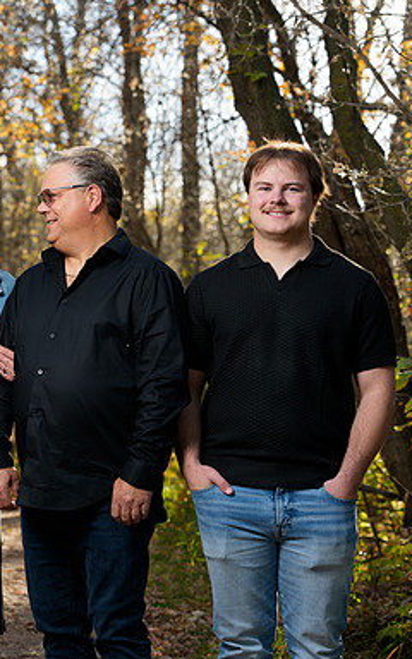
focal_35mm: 94
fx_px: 1689
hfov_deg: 13.7
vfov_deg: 22.1
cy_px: 330
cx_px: -10
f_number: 3.5
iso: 400
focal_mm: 61
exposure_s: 1/160
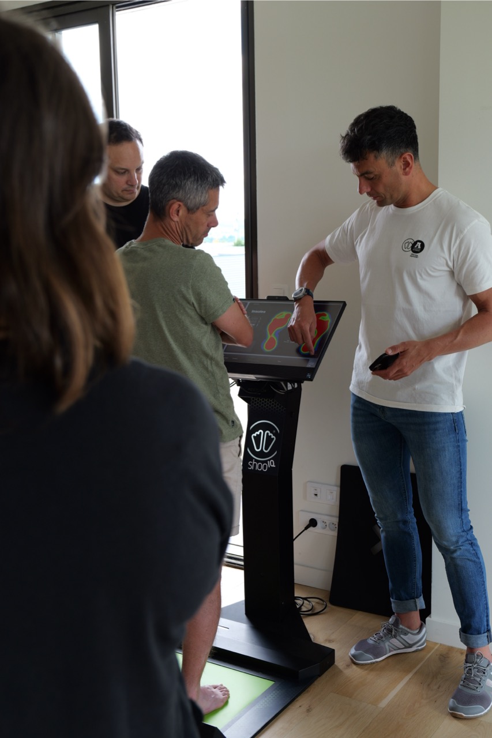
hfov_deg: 31.9
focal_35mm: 42
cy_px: 369
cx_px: 246
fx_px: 861
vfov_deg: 46.4
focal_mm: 42
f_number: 7.1
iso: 320
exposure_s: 1/60
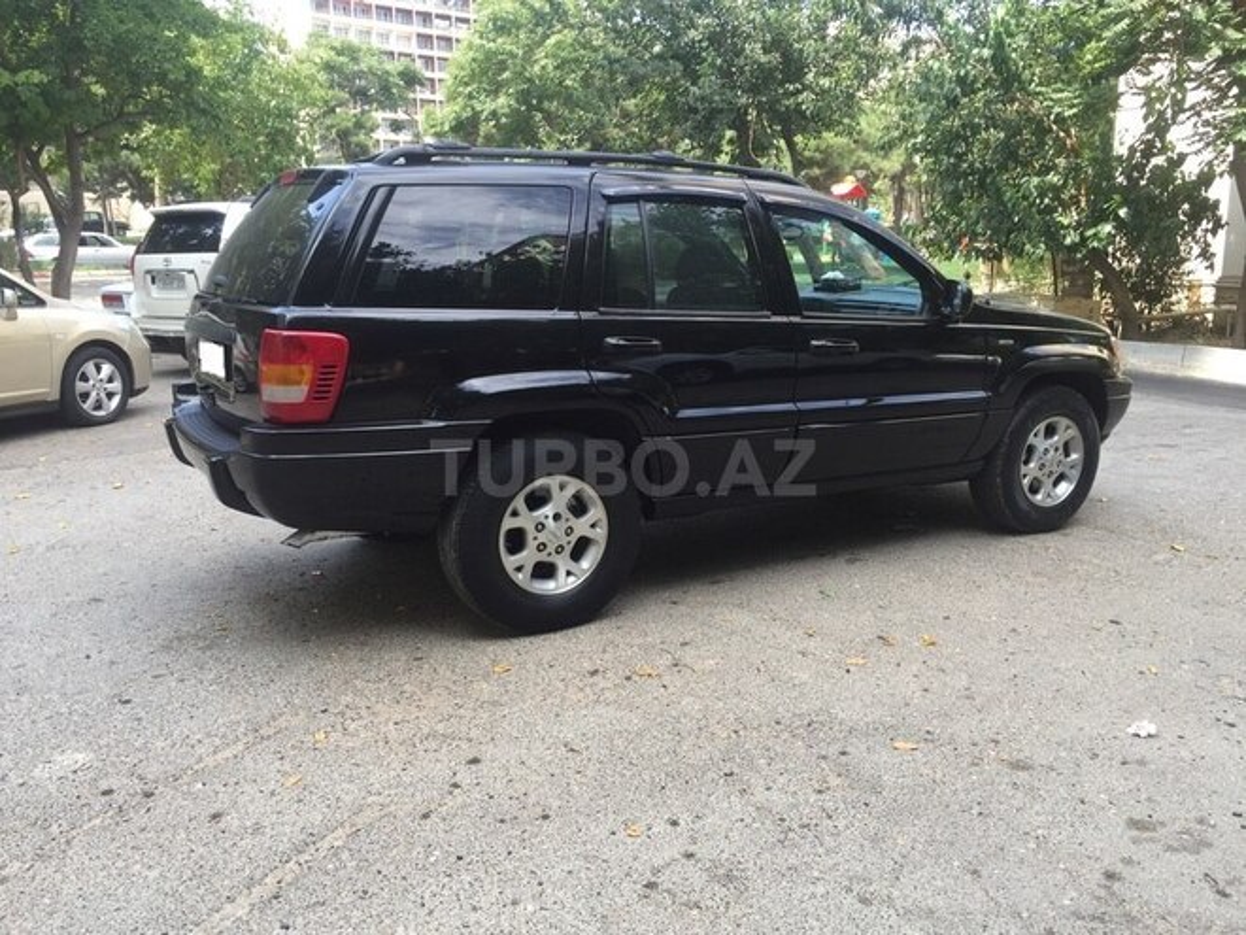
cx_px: 623
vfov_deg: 48.2
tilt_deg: -9.3
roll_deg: +2.0
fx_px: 1044
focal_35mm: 29
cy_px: 468
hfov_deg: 61.7
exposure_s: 1/237
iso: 32
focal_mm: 4.15
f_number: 2.2
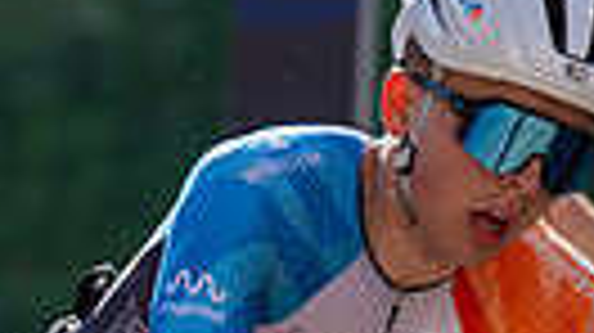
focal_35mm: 524
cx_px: 508
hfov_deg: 4.1
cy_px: 556
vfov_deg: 2.3
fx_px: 8247
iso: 160
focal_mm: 114
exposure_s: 1/1000
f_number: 3.5
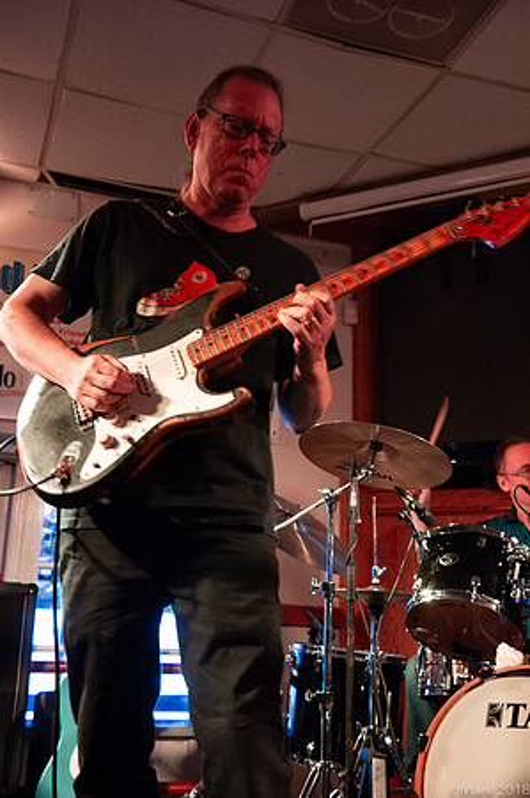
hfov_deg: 30.4
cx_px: 265
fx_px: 974
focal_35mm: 44
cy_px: 399
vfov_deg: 44.5
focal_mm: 44
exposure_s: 1/40
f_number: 6.3
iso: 6400
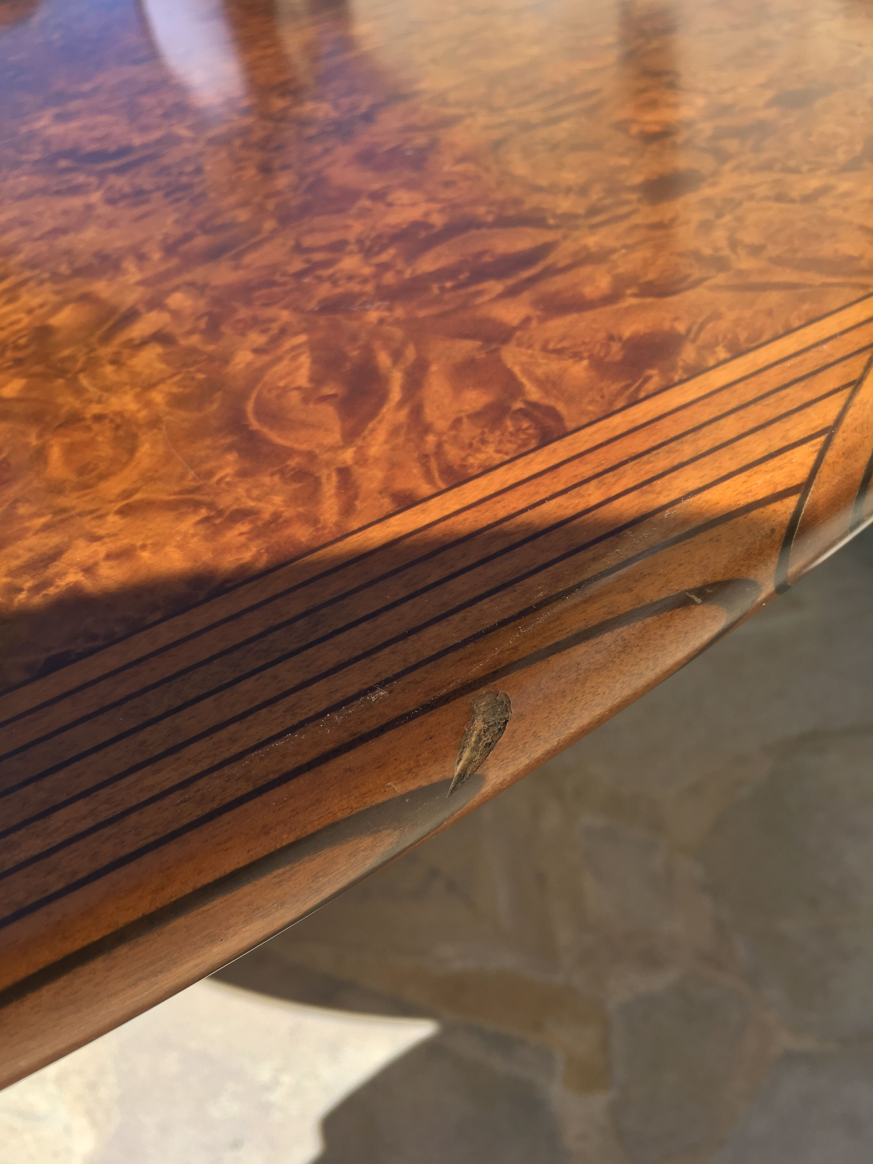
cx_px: 436
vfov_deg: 61.7
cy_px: 582
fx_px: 975
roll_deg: +10.9
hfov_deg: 48.2
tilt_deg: -39.1
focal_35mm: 29
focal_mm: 4.15
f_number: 2.2
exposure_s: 1/761
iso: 25
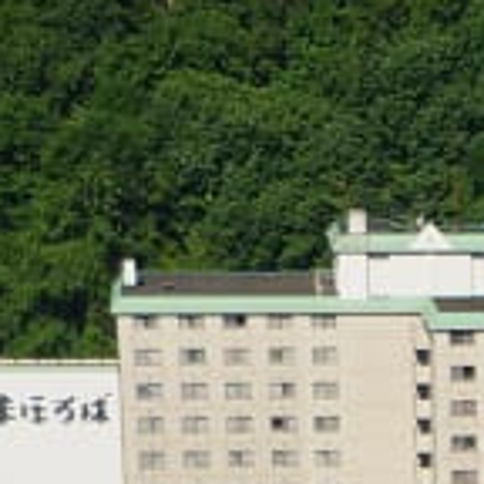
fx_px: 3369
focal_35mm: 213
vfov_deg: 8.1
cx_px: 785
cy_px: 669
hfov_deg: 8.0
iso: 800
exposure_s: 1/4000
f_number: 5
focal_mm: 38
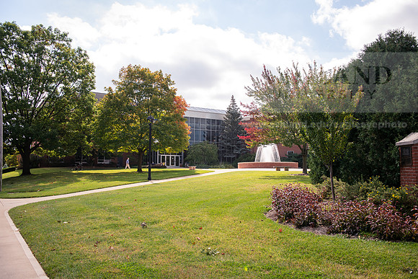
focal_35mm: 32
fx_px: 372
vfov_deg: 41.1
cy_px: 140
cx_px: 209
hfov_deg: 58.7
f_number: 4.5
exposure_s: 1/250
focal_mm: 32
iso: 160
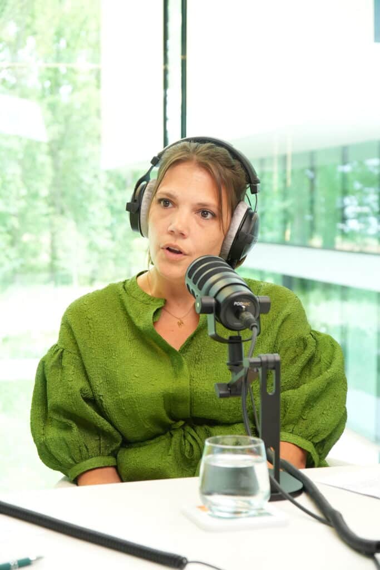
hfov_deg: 22.1
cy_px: 285
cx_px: 190
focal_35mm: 62
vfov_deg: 32.6
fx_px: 973
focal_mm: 41
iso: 800
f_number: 4.5
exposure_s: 1/125
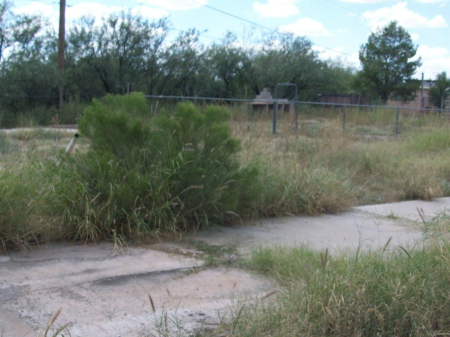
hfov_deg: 36.3
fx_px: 676
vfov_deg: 28.0
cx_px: 309
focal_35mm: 52
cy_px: 160
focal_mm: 5.7
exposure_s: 1/714
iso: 64
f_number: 2.8
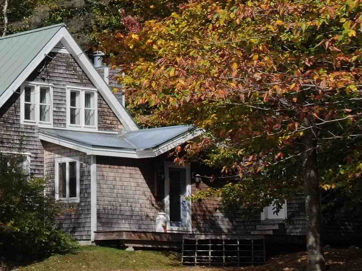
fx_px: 1517
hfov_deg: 13.4
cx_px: -5
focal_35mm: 145
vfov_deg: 10.2
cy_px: 78
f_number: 3.8
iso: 100
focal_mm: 8.6
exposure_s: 1/1000
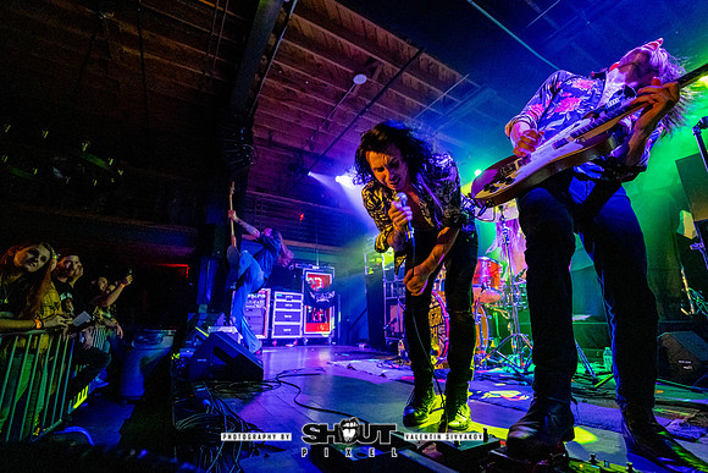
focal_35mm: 15
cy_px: 237
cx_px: 344
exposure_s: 1/200
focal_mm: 14
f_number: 2.8
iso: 4000
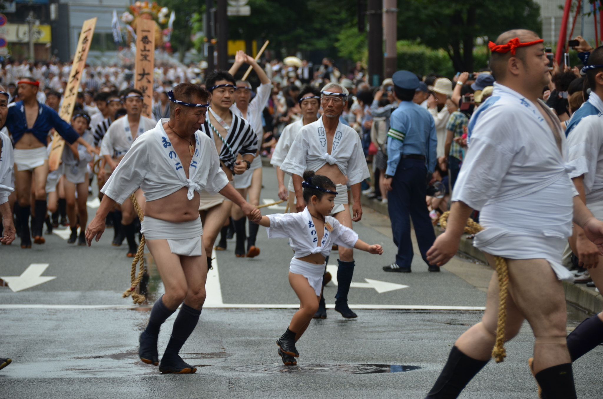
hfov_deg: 8.9
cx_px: 302
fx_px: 3886
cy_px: 200
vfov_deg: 5.9
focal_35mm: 232
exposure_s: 1/160
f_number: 5.6
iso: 100
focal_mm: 155
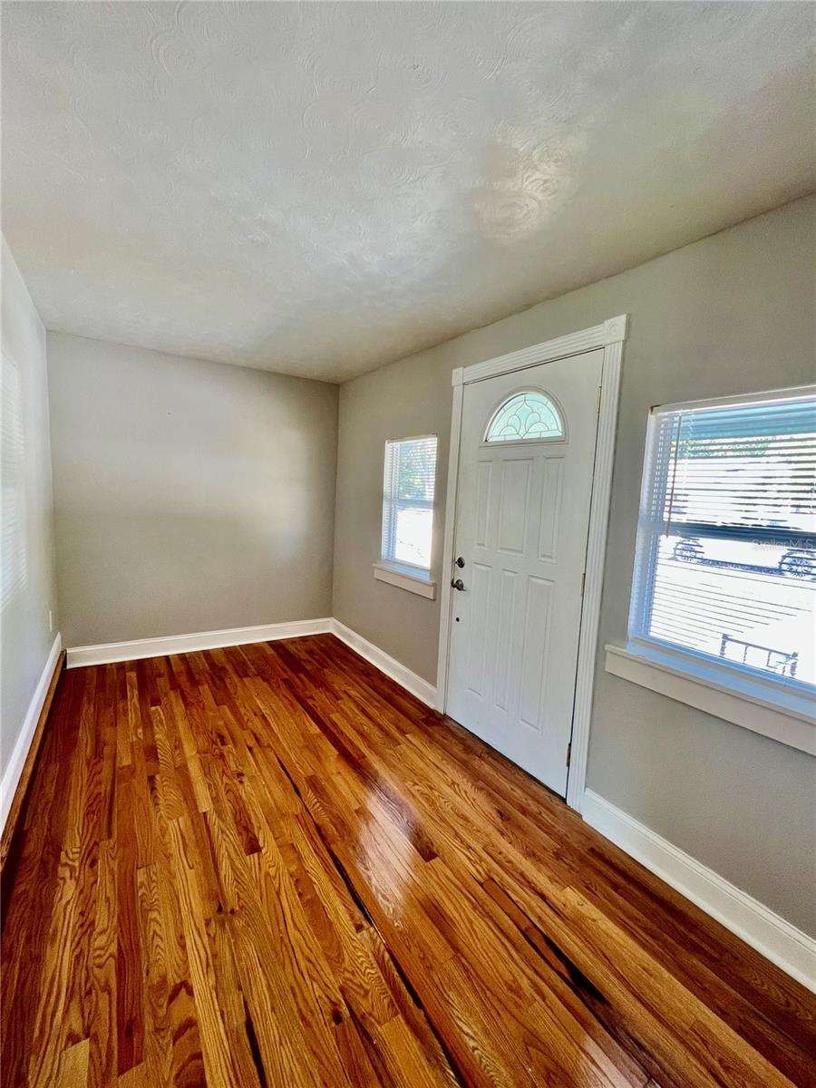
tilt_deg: -6.3
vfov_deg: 106.2
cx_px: 408
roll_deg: -3.7
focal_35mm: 13
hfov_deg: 89.9
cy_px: 544
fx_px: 409
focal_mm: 1.57
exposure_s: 1/99
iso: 160
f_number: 1.8
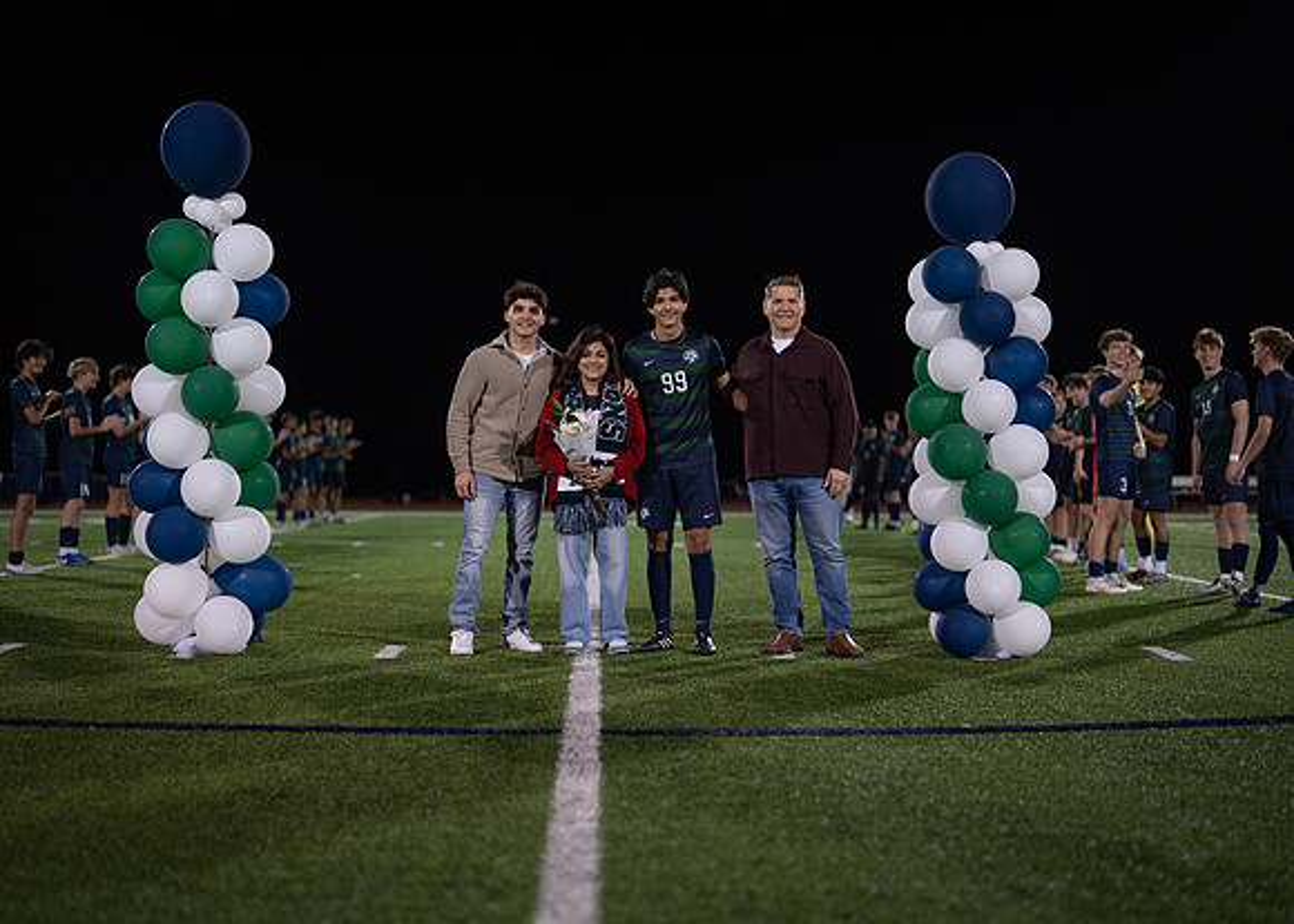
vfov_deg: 27.0
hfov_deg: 37.2
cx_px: 647
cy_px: 462
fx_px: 1925
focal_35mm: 52
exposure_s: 1/500
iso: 250
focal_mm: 50
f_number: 1.2
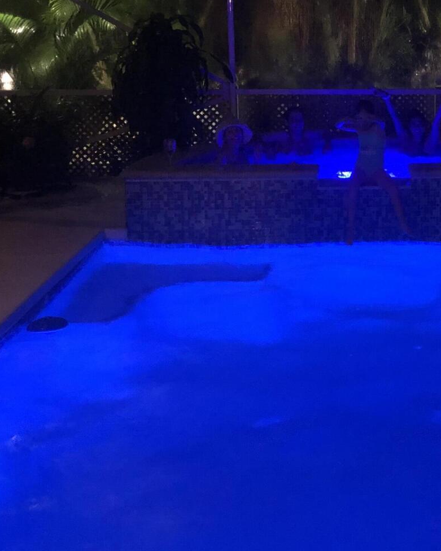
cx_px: 412
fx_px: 913
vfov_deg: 33.0
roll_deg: -0.2
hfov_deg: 26.1
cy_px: 149
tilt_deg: -7.9
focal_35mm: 56
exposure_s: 1/4
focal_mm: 4
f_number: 1.8
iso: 100
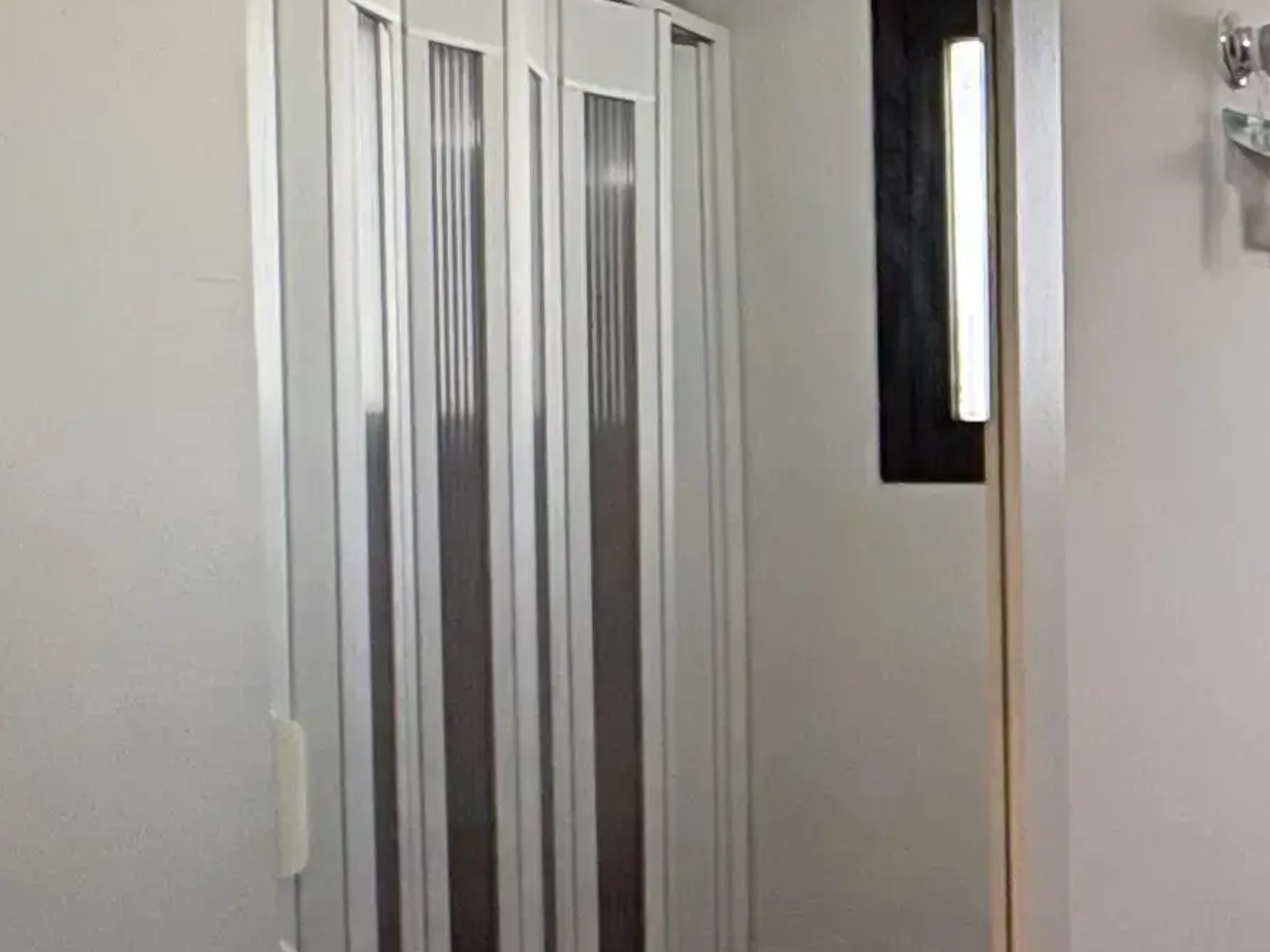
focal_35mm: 63
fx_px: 2311
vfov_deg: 23.0
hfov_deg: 24.4
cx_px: 1878
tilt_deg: -2.9
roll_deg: +0.0
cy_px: 740
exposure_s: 1/120
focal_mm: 2.22
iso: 125
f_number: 2.2
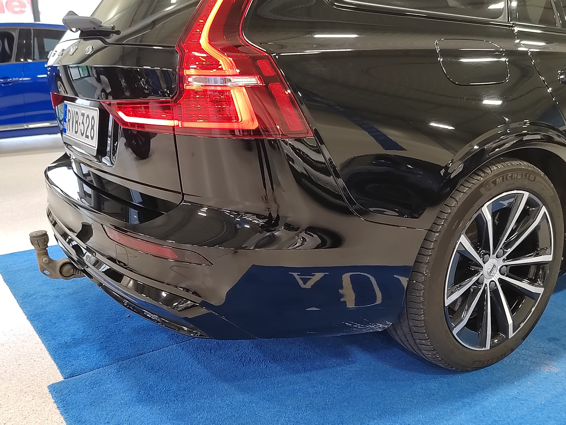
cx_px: 288
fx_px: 360
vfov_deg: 60.8
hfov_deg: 76.4
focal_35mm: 22
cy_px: 244
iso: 1169
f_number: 1.9
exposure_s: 1/50
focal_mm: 2.87
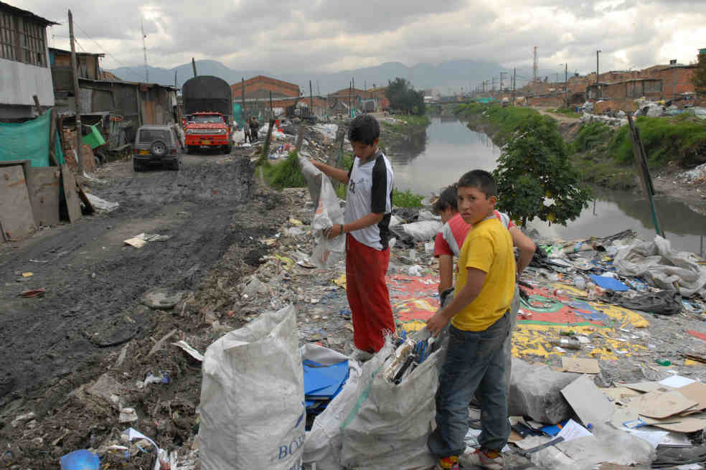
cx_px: 353
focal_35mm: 34
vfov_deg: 38.3
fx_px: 676
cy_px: 235
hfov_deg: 55.1
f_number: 6.3
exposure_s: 1/640
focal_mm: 23
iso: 400
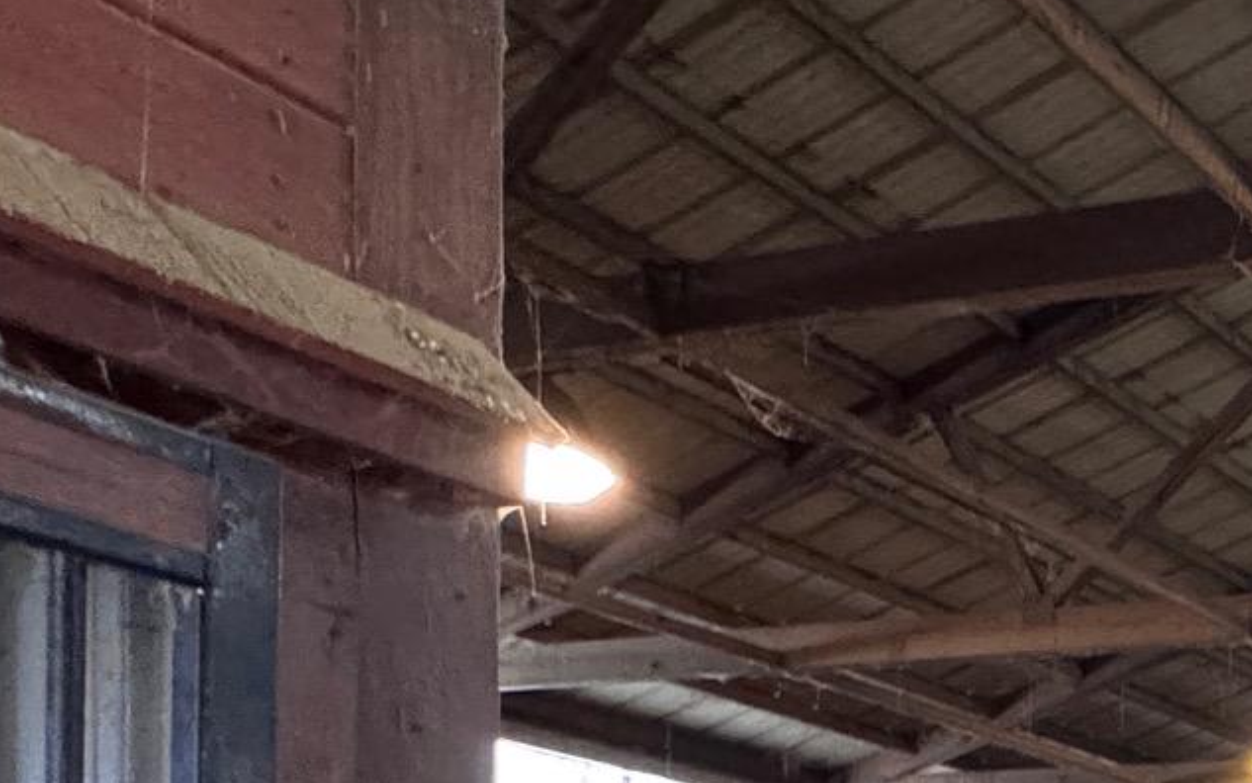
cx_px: 1940
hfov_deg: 27.0
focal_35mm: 48
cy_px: 1202
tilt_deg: -1.4
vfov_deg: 21.9
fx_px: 1638
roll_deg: -1.3
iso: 800
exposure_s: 1/60
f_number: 2.2
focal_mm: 2.22
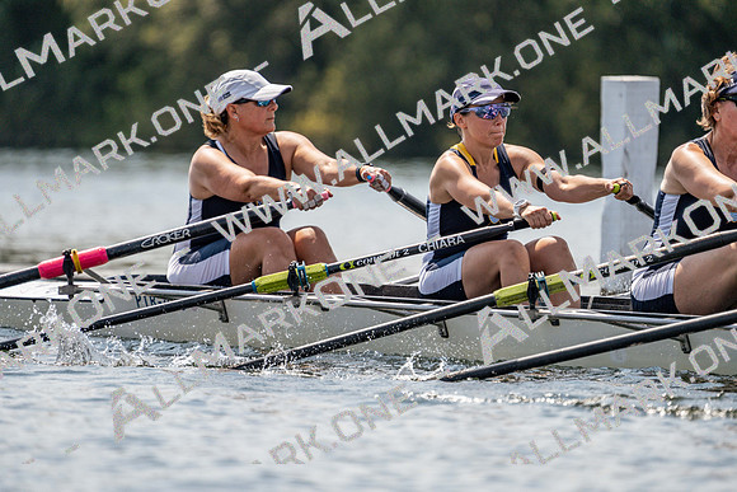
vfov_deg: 2.3
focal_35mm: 600
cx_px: 368
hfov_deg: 3.4
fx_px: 12286
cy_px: 246
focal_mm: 600
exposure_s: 1/1600
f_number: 6.3
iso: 250
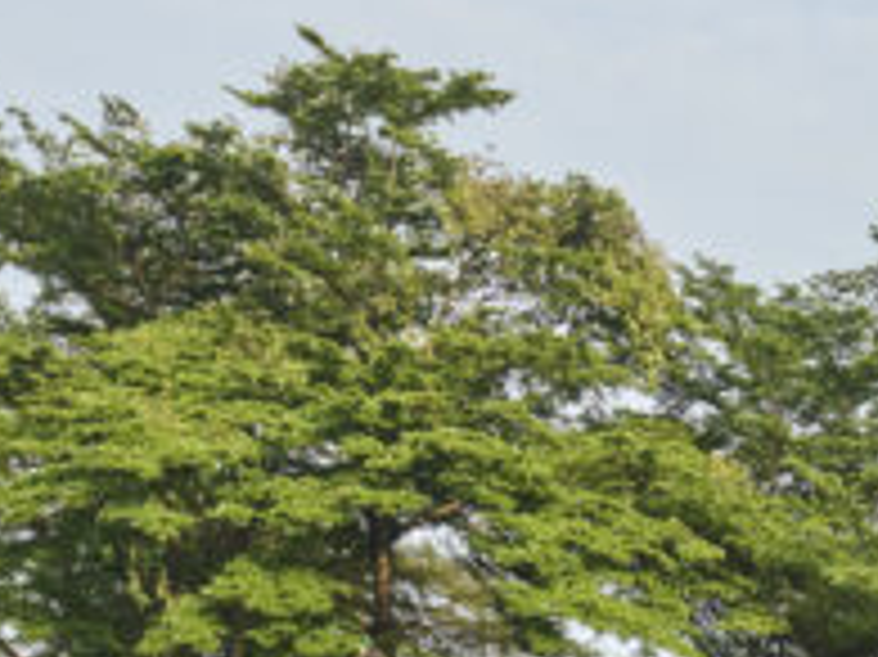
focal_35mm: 121
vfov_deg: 11.4
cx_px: 1225
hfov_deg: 15.3
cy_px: 1159
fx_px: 3067
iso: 400
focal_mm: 24
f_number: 8
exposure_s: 1/500
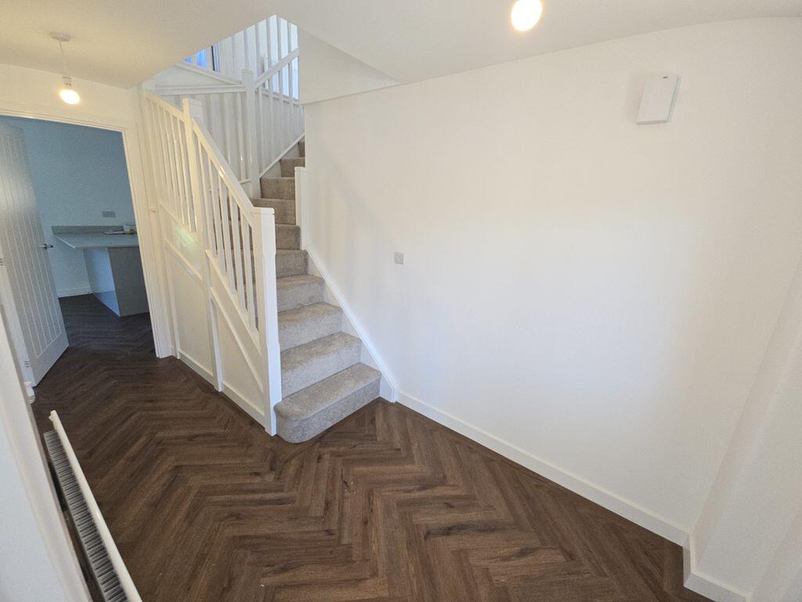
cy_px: 301
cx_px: 401
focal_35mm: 13
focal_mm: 2.2
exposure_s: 1/50
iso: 80
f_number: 2.2
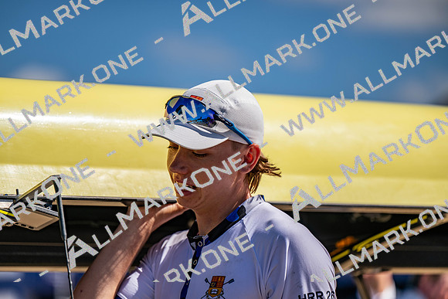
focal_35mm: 185
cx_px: 224
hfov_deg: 11.1
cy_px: 150
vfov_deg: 7.4
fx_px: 2303
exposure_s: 1/3200
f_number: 2.8
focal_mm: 185
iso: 64
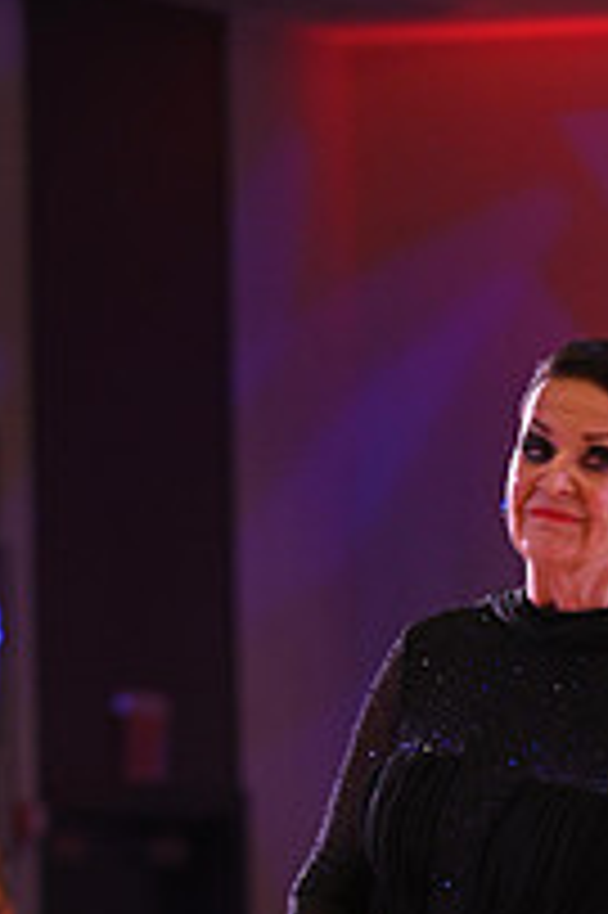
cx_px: 867
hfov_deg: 3.0
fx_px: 11622
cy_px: 1099
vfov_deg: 4.5
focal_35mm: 458
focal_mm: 160
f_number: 5
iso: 1600
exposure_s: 1/200
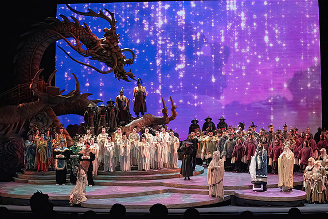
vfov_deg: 19.2
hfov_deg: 28.4
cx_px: 164
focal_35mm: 71
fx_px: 647
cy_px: 110
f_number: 10
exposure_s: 1/1000
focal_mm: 70
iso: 20000
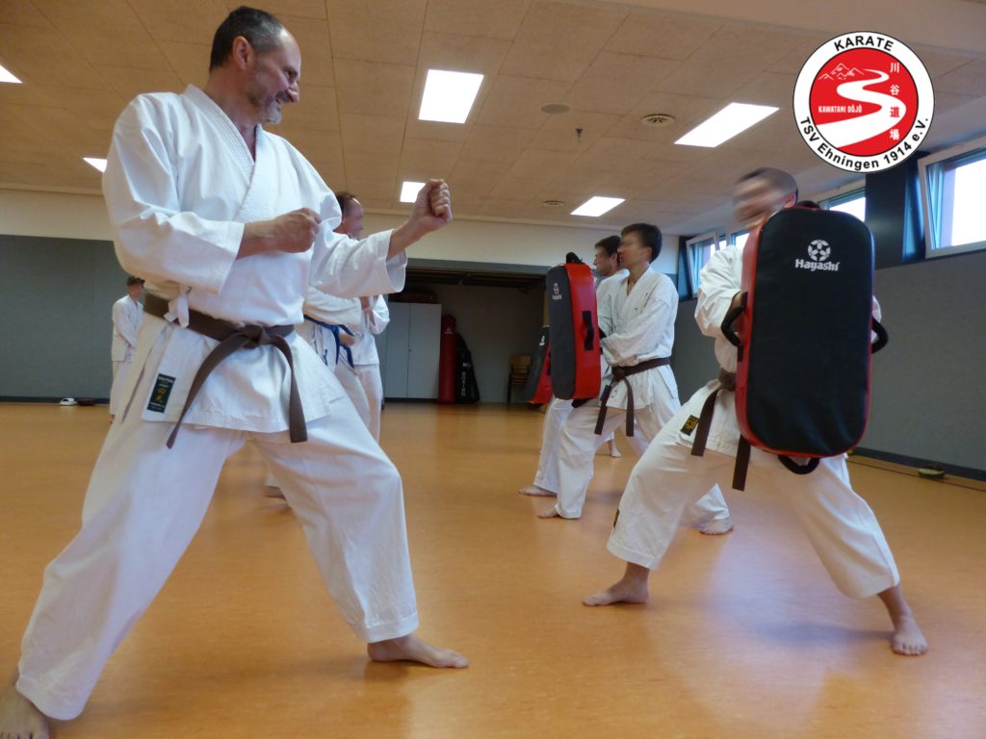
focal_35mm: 25
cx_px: 493
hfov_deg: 69.4
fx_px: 712
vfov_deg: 54.9
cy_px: 370
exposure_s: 1/60
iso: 250
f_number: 2.8
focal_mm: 4.5
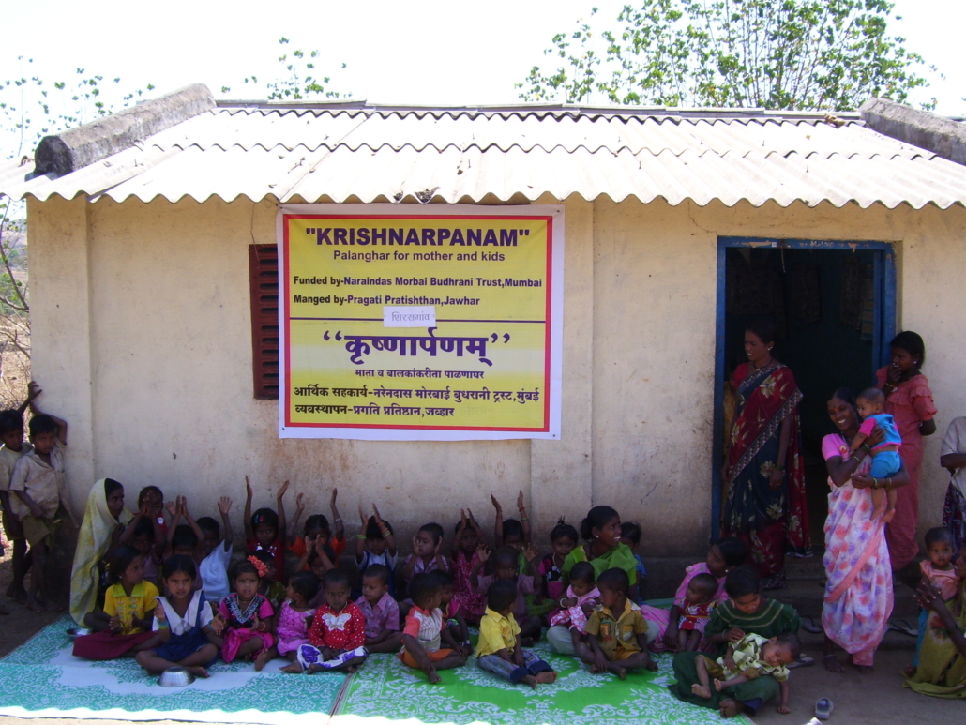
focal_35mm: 37
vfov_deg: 38.7
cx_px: 483
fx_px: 1033
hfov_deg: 50.1
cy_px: 362
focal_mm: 6
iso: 80
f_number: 4.8
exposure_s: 1/180
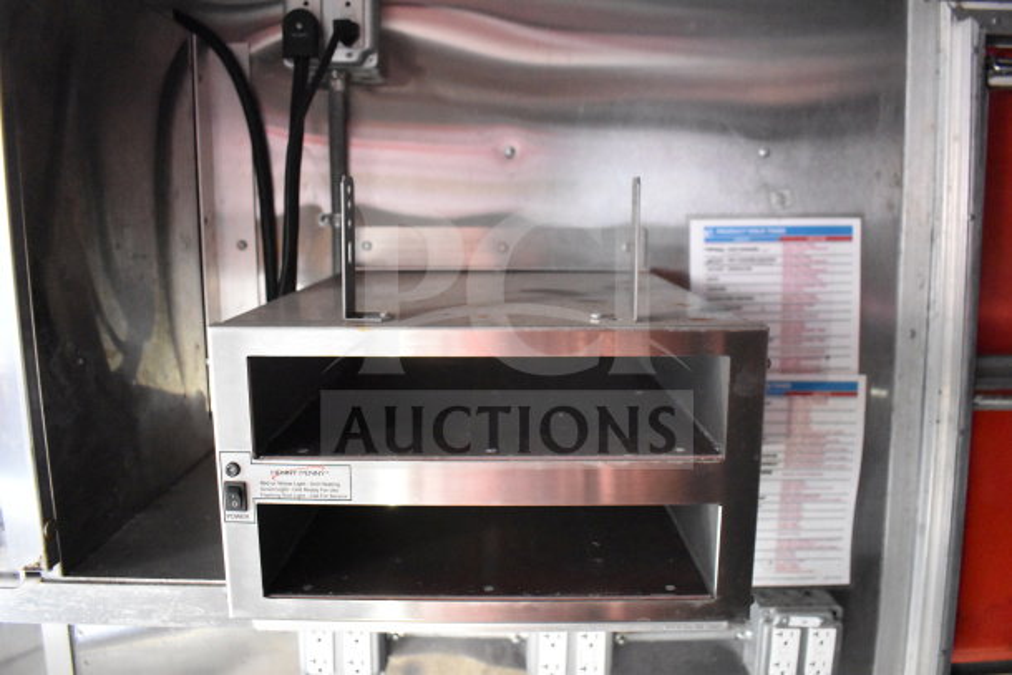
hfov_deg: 67.4
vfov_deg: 48.0
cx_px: 506
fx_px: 759
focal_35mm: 27
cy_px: 338
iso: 8000
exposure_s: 1/30
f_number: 3.5
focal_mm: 18
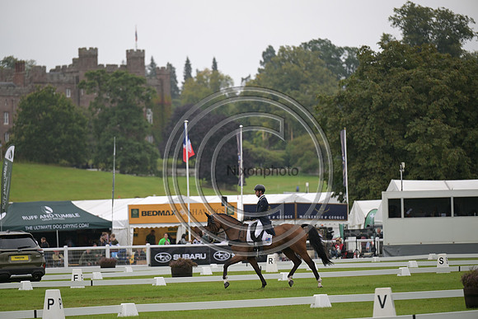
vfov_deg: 6.9
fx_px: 2656
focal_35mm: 200
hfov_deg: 10.3
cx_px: 239
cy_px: 160
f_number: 3.2
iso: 400
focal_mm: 200
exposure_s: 1/1250
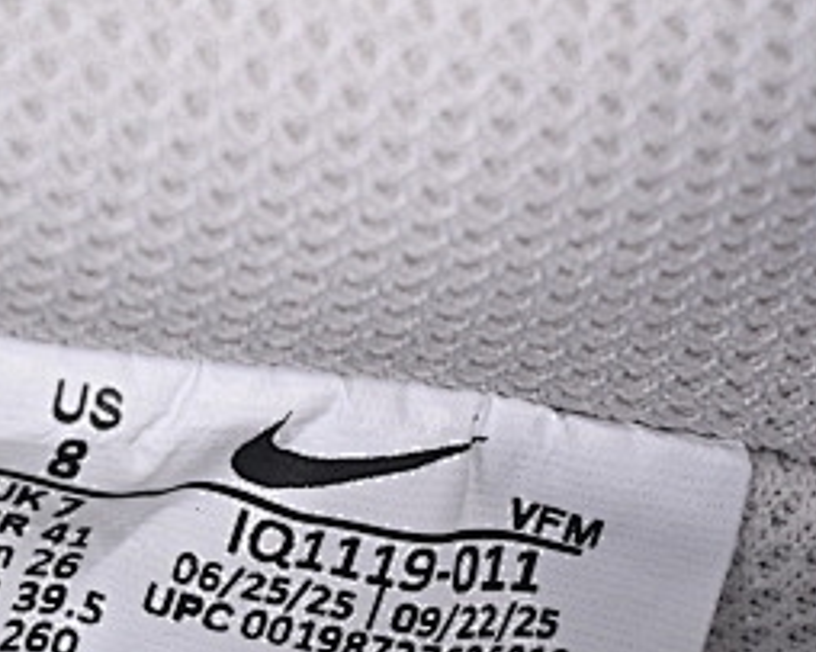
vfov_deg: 5.2
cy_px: 732
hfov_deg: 6.5
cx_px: 286
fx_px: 7218
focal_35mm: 299
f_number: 7.1
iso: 160
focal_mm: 50
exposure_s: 1/80
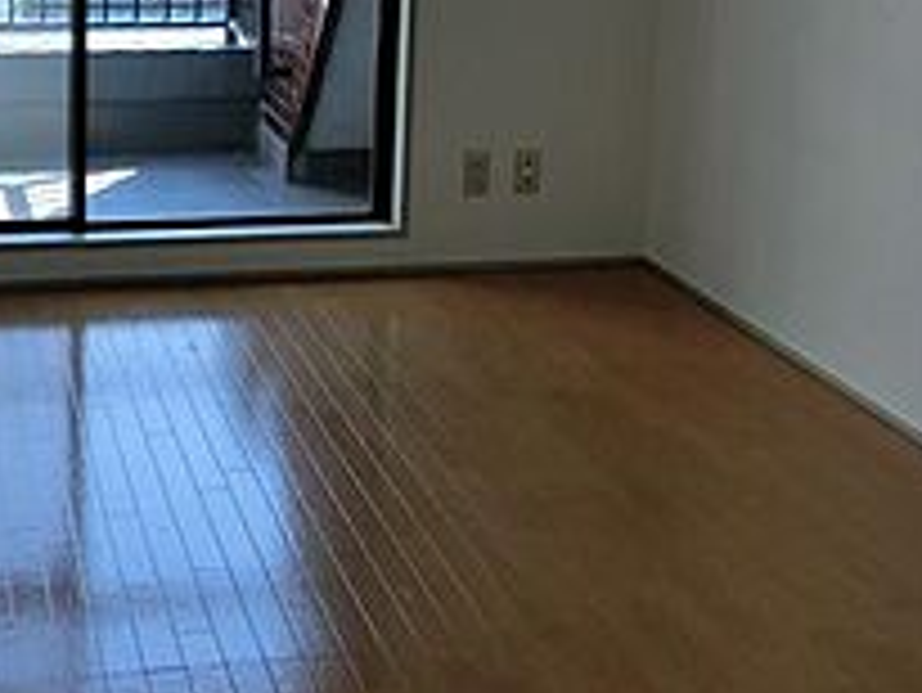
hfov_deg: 36.6
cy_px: -14
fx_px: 1333
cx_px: 157
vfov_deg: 27.3
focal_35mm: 50
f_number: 2.8
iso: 64
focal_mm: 2.87
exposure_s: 1/200
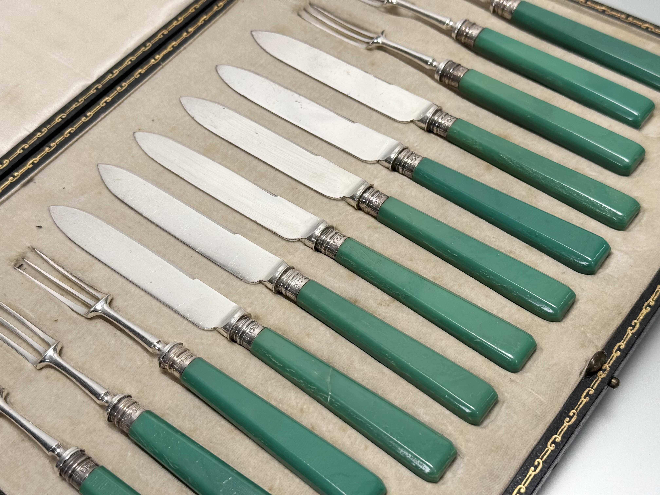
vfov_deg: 30.3
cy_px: 248
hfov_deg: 39.7
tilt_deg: -53.9
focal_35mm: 48
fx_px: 915
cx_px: 330
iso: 100
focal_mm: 6.76
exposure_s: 1/221
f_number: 1.78
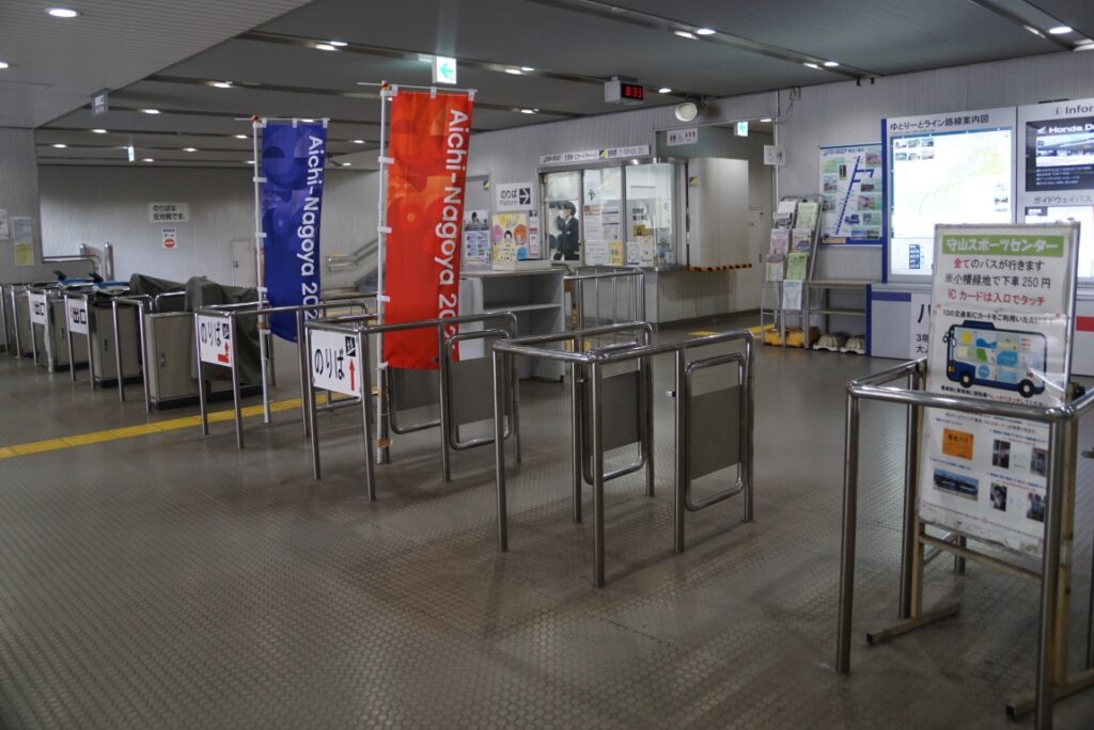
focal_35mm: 27
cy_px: 365
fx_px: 821
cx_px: 547
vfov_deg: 48.0
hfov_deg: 67.4
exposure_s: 1/60
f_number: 3.5
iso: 640
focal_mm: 18
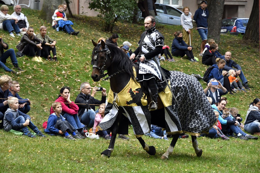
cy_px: 86
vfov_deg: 9.6
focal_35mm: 142
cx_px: 130
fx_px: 1029
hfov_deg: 14.4
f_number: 5.6
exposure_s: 1/320
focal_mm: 95
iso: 1250
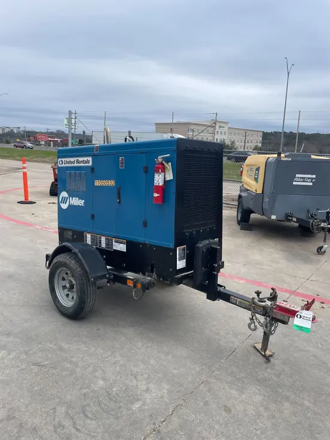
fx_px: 330
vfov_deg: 67.3
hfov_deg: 53.1
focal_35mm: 26
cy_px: 220
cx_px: 165
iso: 32
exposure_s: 1/3610
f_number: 1.6
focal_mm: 4.2
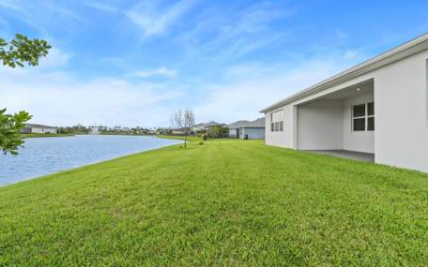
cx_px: 212
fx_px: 175
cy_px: 142
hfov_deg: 101.5
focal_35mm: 15
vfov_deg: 74.7
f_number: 9
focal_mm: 14
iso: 250
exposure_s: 1/80
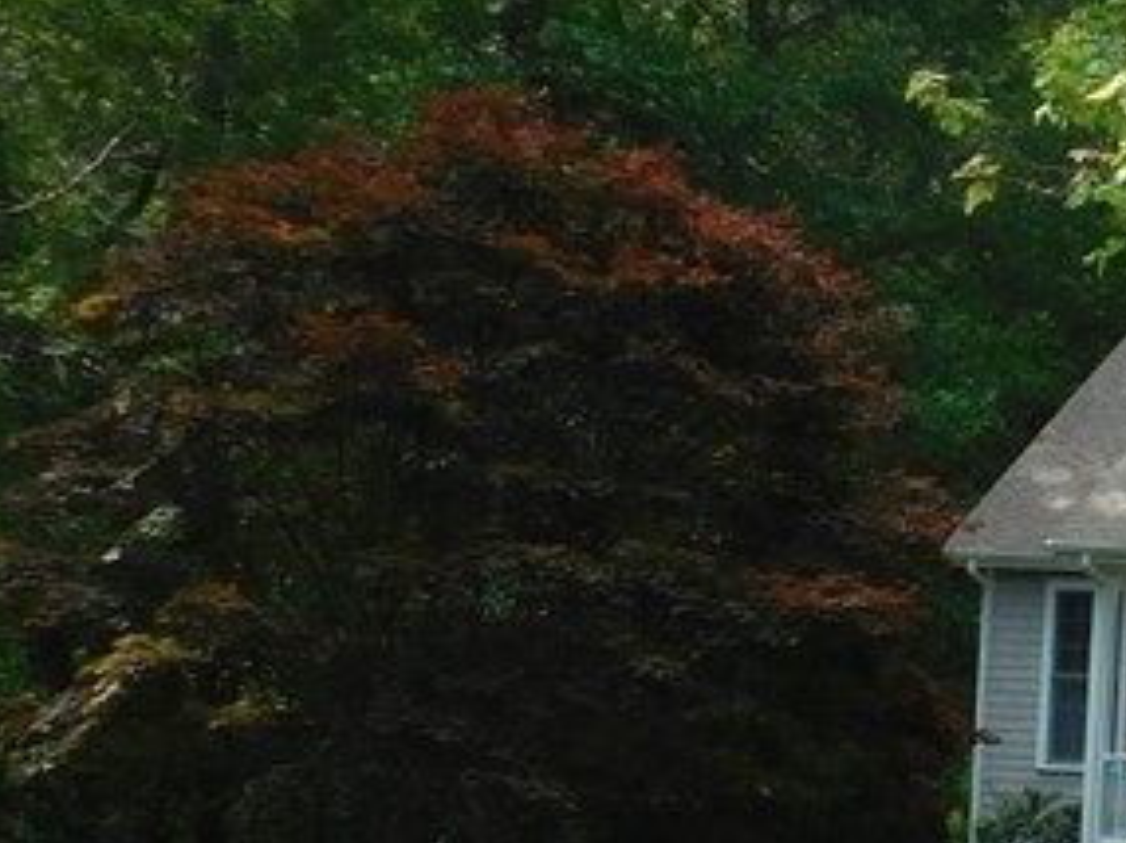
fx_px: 4193
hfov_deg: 13.9
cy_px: 626
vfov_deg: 11.4
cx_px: 1909
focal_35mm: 129
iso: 125
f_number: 3.5
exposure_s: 1/400
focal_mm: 6.3
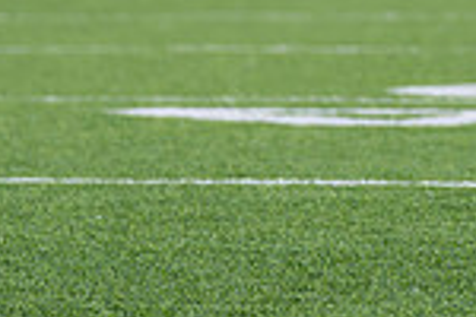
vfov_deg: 2.4
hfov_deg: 3.7
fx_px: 7404
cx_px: 667
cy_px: -318
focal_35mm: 560
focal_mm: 105
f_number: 2.8
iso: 500
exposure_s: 1/1600
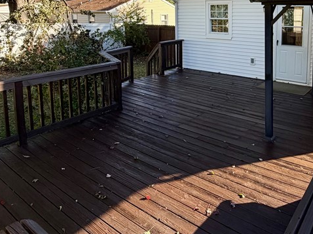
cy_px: 46
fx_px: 271
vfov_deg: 44.4
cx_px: 221
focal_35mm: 30
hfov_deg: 57.9
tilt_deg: -6.9
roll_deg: +0.6
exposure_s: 1/451
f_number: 2.2
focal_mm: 2.22
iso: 64
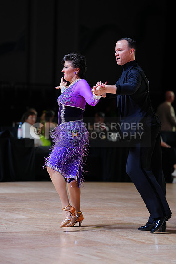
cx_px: 88
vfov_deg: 14.5
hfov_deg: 9.7
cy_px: 132
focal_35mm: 141
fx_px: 1033
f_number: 2.8
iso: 500
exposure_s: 1/400
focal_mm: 141
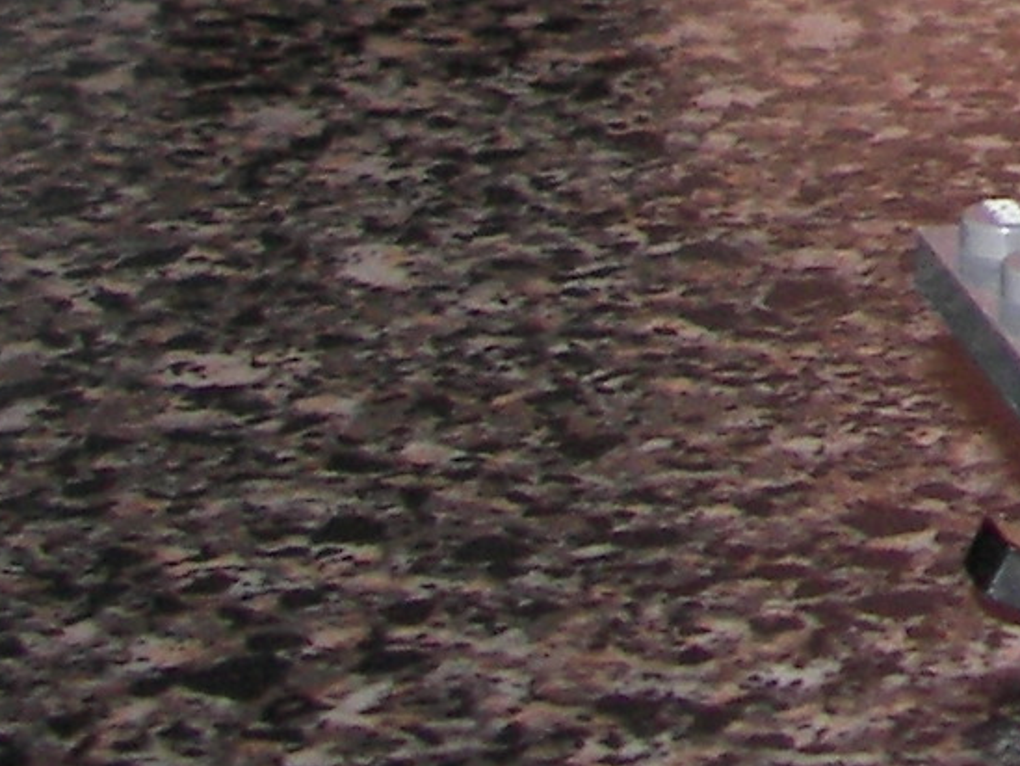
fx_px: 5010
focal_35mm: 170
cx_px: 1994
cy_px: -738
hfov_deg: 10.7
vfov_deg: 8.3
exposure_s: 1/30
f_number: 2.8
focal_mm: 6
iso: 100
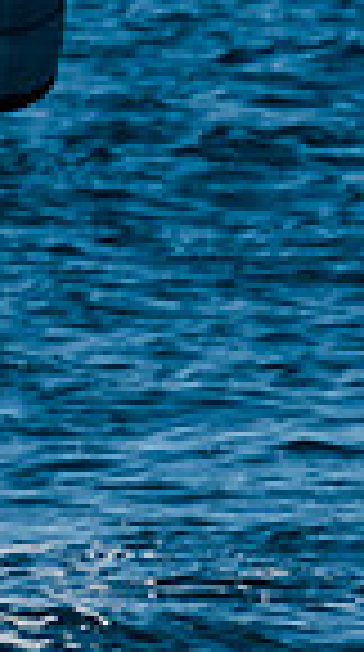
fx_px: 34965
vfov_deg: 1.1
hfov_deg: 0.6
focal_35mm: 2027
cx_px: -863
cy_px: -422
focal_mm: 200
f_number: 6.3
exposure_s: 1/400
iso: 160
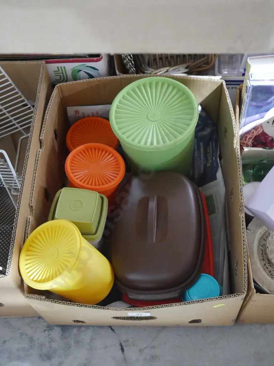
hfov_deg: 34.3
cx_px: 137
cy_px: 183
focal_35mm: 42
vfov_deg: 44.8
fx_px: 443
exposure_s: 1/13
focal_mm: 21
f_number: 4.6
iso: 3200
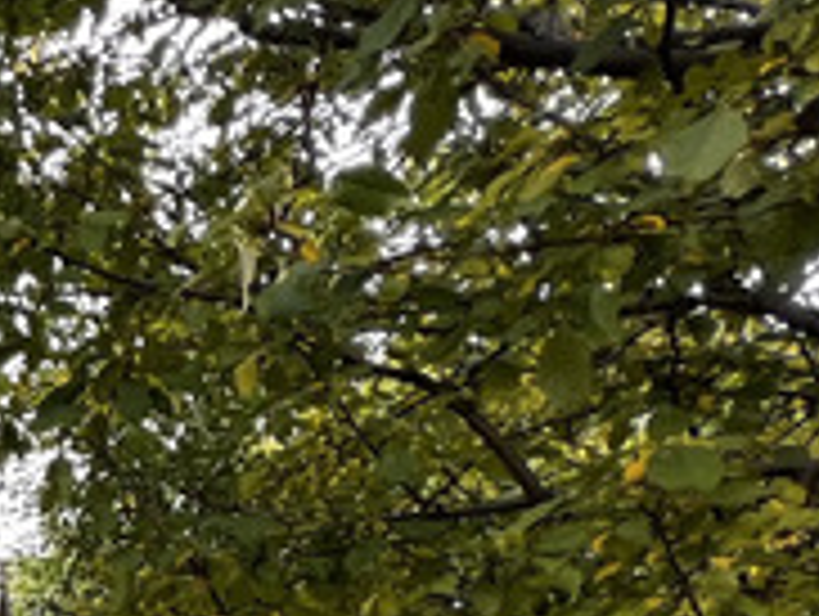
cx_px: -976
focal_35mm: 57
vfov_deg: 21.8
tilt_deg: +10.6
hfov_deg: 17.2
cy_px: 904
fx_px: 1350
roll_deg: +0.1
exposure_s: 1/99
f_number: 1.8
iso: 40
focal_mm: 1.57
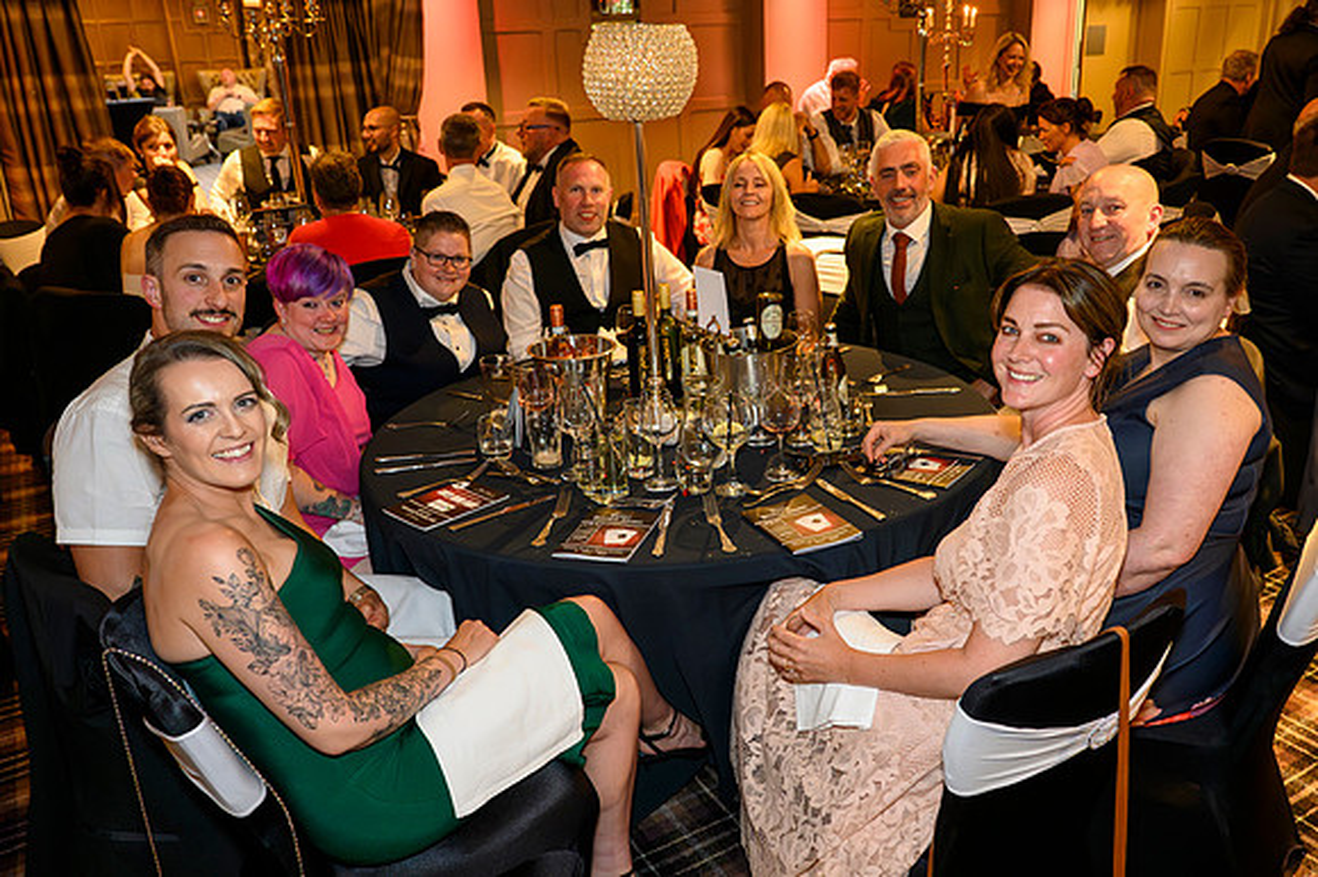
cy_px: 422
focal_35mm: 30
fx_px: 1091
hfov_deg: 62.2
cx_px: 714
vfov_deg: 43.8
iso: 2800
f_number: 4
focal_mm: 24
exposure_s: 1/125
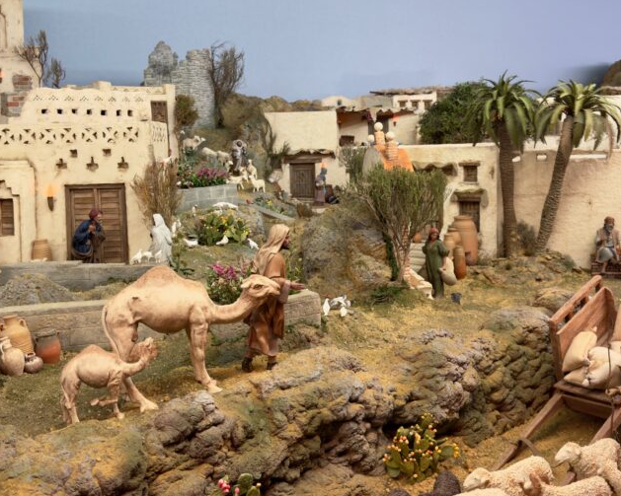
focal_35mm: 38
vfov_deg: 39.1
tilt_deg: -9.9
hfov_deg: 47.9
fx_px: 698
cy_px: 257
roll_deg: +0.3
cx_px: 302
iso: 200
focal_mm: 6.76
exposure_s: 1/59
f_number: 1.78
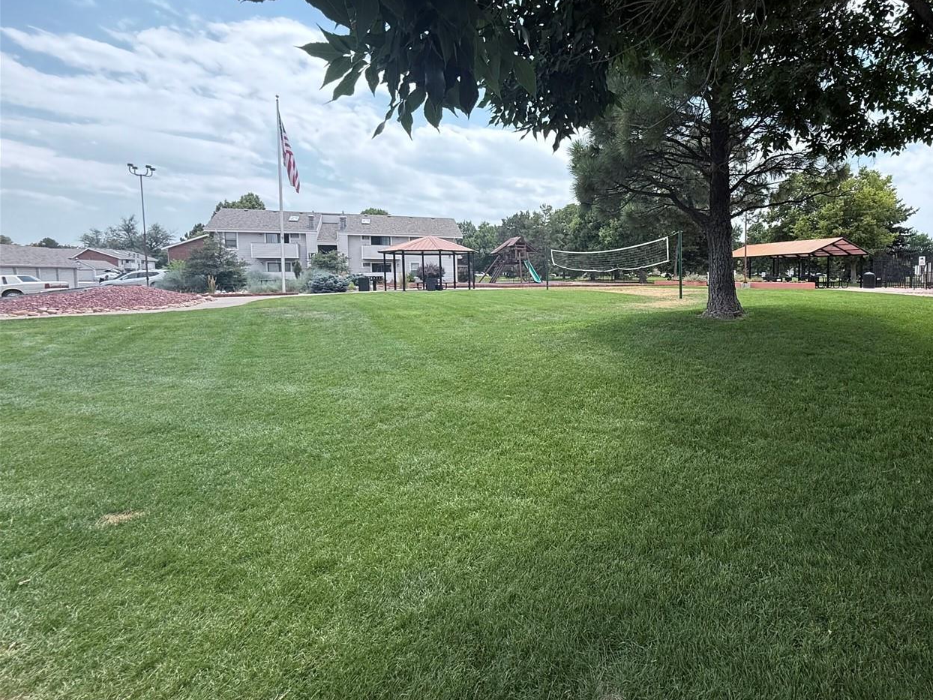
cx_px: 599
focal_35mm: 18
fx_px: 485
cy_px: 302
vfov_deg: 71.2
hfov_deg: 85.5
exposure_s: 1/1613
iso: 64
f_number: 2.2
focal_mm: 2.22
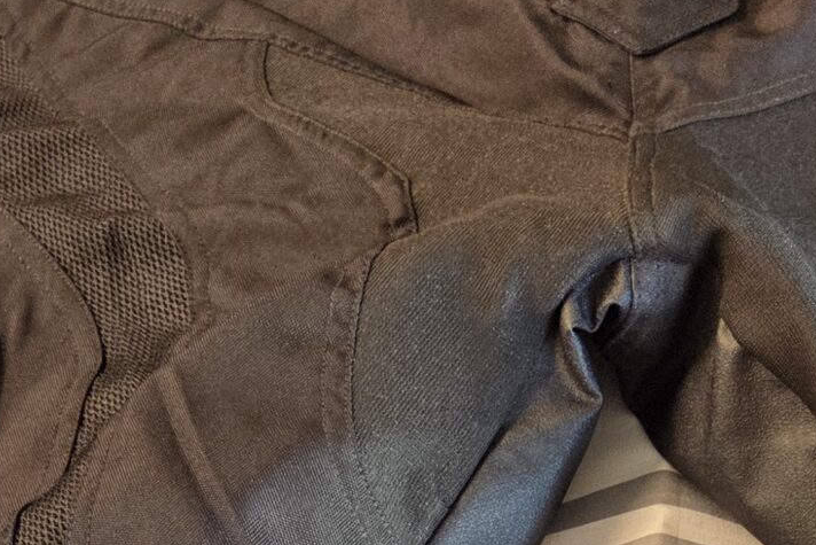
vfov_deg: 14.8
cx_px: 573
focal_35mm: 86
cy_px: 813
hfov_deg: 23.5
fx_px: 1950
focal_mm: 5.4
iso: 160
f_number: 1.8
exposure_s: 1/180
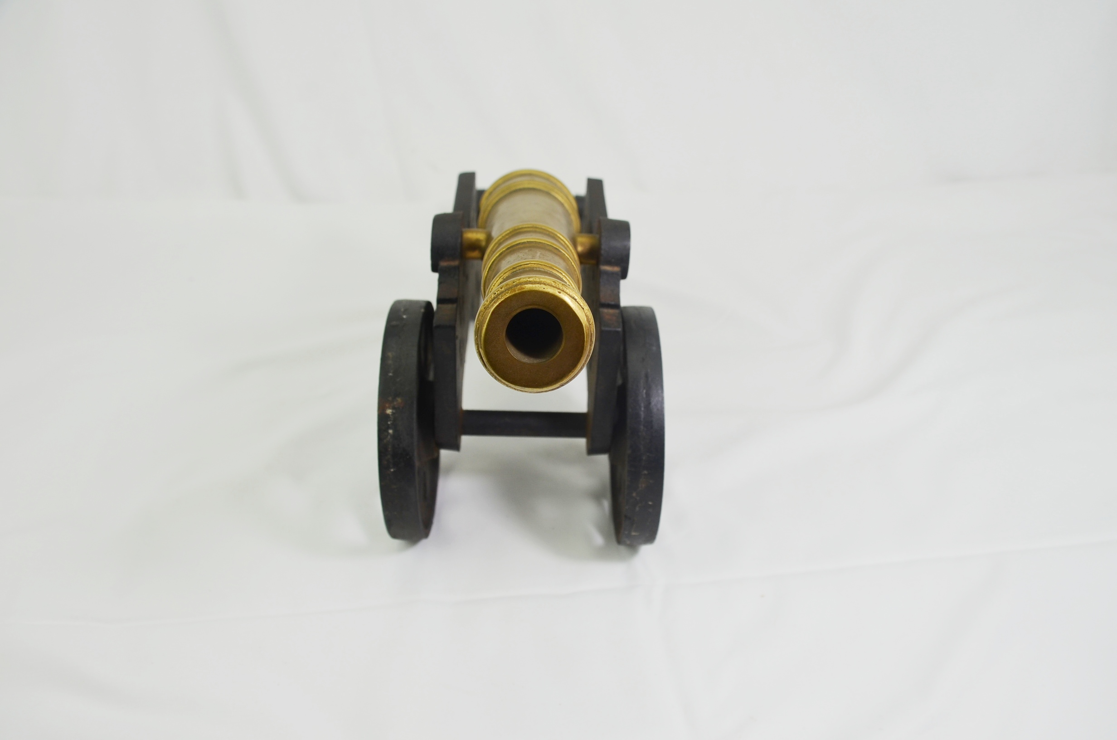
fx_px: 1022
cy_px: 370
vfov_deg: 39.8
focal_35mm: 33
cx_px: 558
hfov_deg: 57.3
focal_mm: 22
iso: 200
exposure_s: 1/125
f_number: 5.6
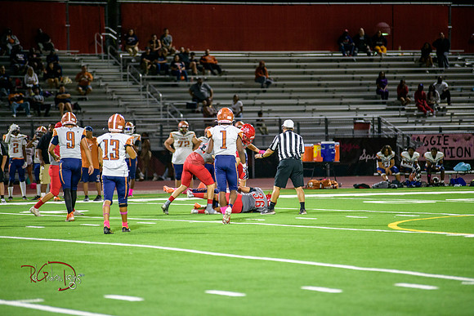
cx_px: 237
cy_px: 158
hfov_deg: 10.3
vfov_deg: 6.9
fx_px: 2634
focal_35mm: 200
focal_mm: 200
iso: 1600
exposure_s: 1/250
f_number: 2.8
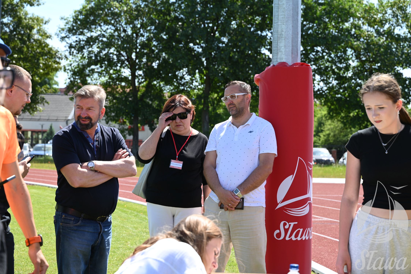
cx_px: 206
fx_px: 857
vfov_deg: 18.2
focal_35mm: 75
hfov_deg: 27.0
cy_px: 137
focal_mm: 75
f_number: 5.6
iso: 125
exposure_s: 1/250
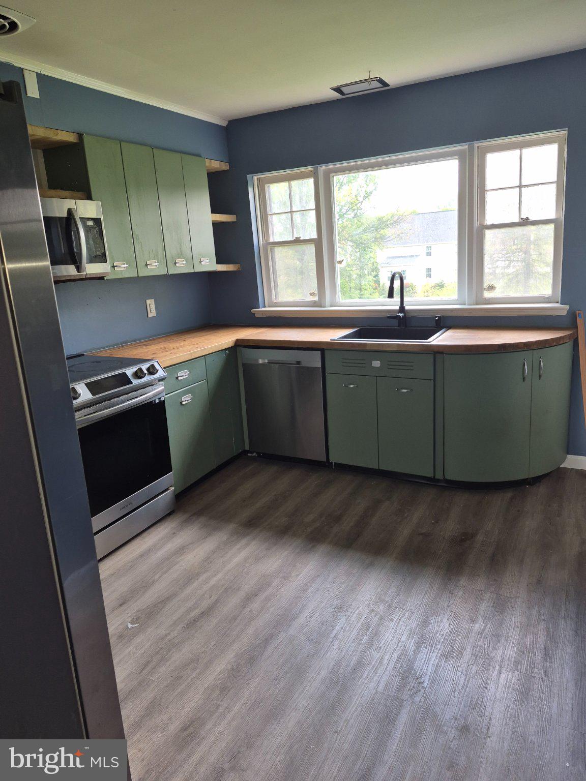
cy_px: 390
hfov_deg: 58.9
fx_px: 519
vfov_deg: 73.9
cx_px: 293
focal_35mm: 23
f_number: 1.8
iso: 50
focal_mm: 5.4
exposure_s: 1/120
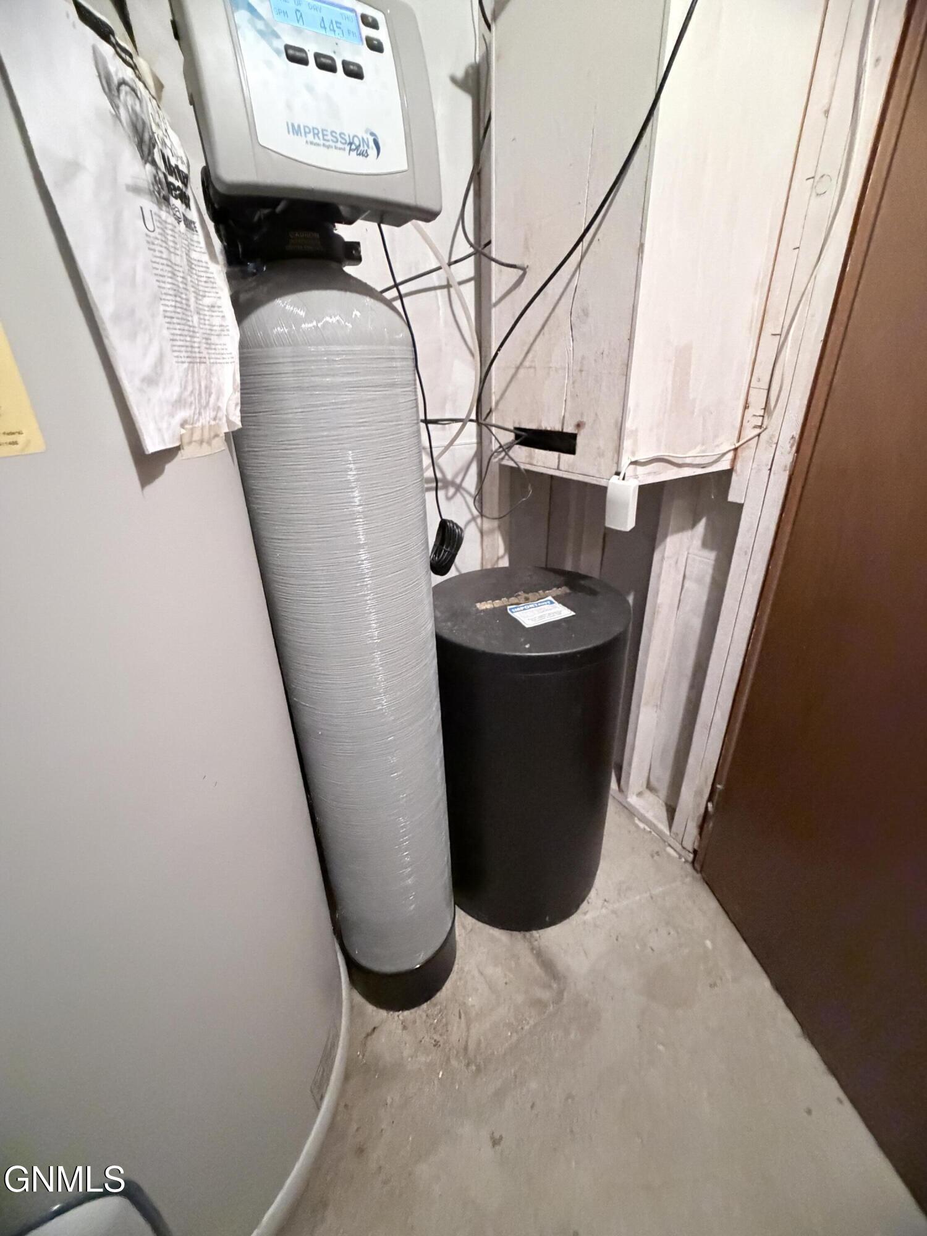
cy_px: 618
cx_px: 464
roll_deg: +2.7
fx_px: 500
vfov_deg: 102.1
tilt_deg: -25.4
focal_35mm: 14
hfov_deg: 85.7
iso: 1250
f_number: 2.2
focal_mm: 2.22
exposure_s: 1/60
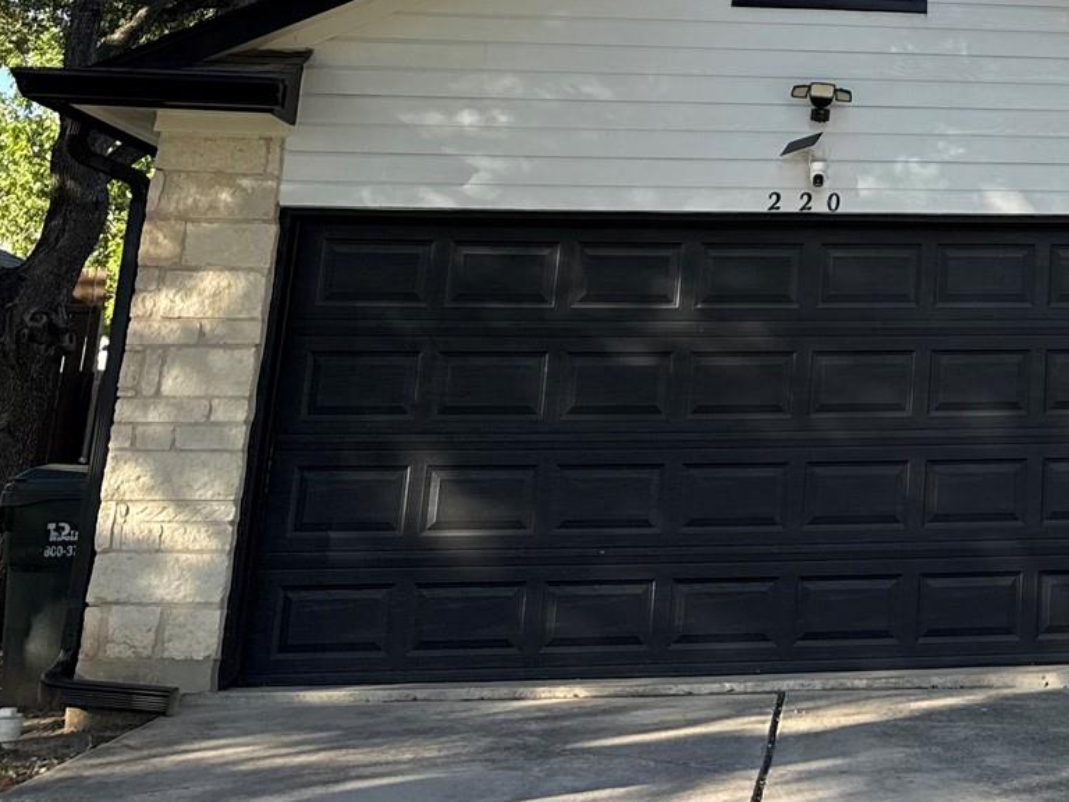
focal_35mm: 64
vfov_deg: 21.3
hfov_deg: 26.7
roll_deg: +0.0
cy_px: -157
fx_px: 1976
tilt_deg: +17.5
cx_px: 1294
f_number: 1.78
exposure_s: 1/1410
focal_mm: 6.76
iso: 80
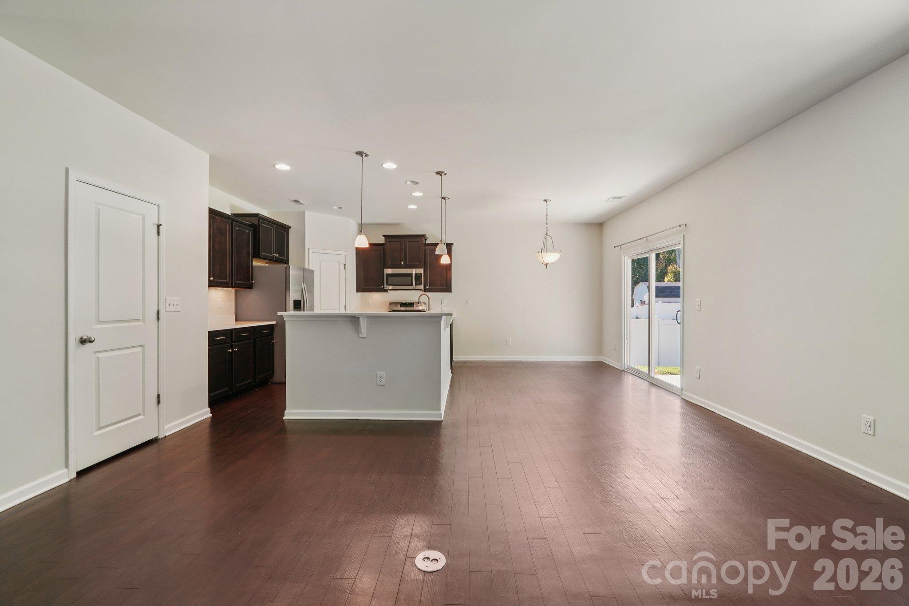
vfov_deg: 77.3
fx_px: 379
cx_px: 454
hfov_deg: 100.4
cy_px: 303
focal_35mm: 15
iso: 400
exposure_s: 1/15
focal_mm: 10
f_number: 8
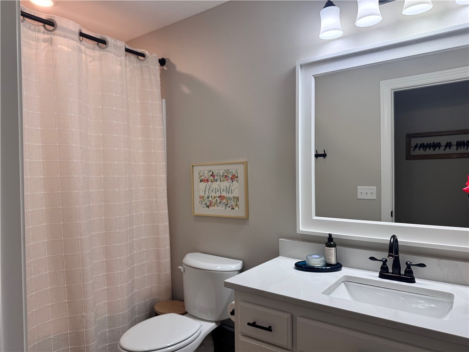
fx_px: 325
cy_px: 176
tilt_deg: -1.4
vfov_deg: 56.8
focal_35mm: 24
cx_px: 234
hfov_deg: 71.6
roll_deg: +0.0
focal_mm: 6.76
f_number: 1.78
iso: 100
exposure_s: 1/167
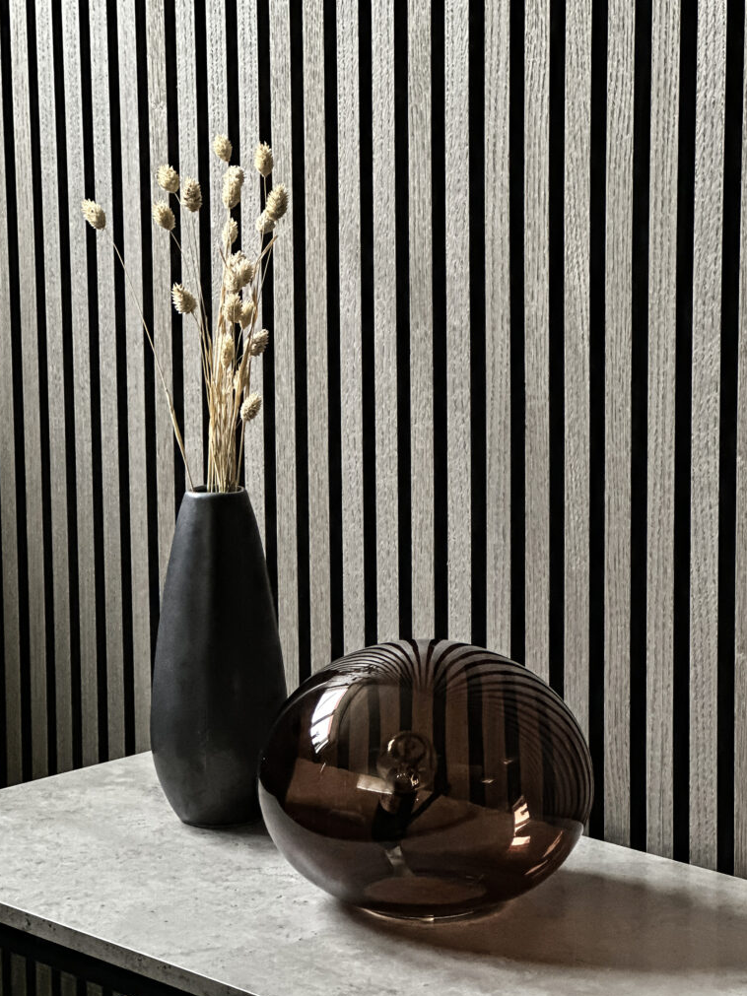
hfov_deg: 18.9
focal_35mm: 78
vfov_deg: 25.0
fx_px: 2245
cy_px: 497
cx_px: 372
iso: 800
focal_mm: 9
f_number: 2.8
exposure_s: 1/14
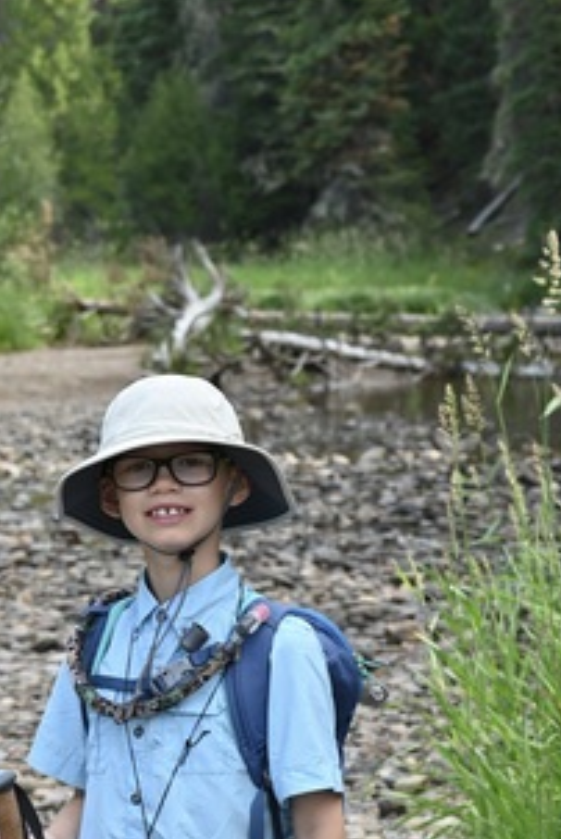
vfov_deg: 15.9
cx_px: 424
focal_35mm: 129
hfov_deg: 10.6
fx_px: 3008
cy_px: 425
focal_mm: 50
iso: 100
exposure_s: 1/100
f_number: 5
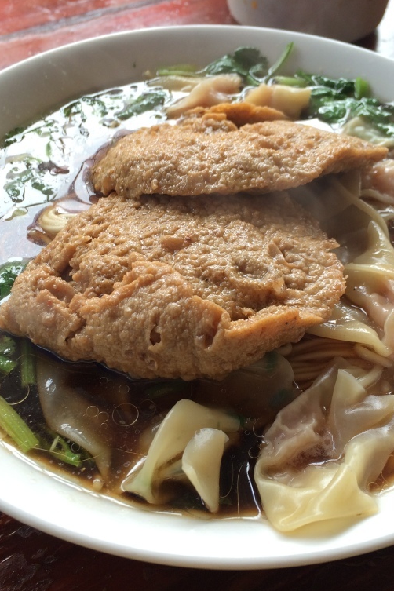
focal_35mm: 41
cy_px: 297
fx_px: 673
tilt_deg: -49.0
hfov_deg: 32.6
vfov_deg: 47.4
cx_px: 218
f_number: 2.2
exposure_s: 1/60
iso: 40
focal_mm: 4.15
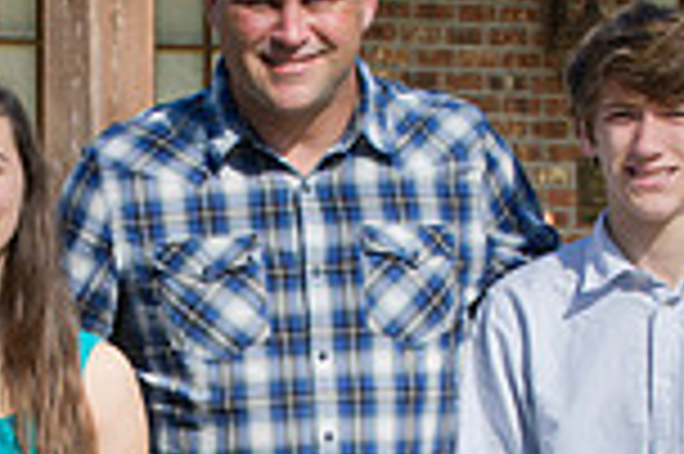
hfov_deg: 6.8
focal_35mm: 305
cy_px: 589
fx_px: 5789
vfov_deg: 4.5
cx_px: 135
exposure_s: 1/250
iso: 400
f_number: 9
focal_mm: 80
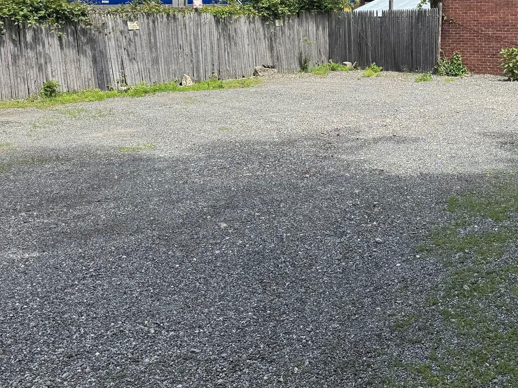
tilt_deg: -5.9
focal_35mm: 47
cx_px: 386
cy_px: 73
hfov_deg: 39.4
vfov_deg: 30.1
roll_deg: +1.2
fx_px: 703
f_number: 1.78
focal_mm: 6.76
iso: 80
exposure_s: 1/2506
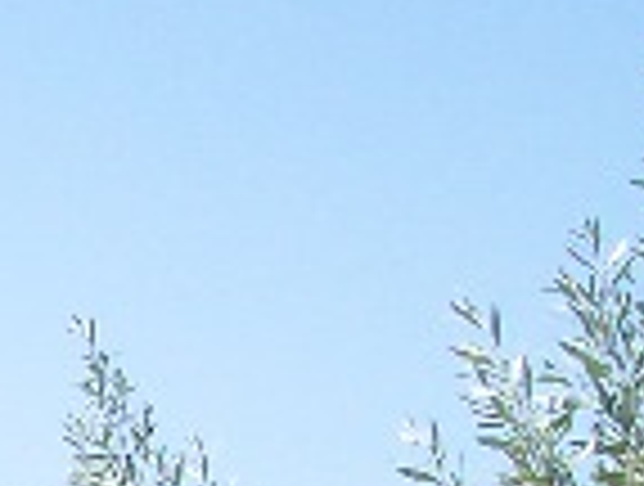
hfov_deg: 8.4
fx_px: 3954
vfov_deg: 6.8
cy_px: 932
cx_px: -950
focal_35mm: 212
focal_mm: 8
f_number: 4.8
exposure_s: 1/500
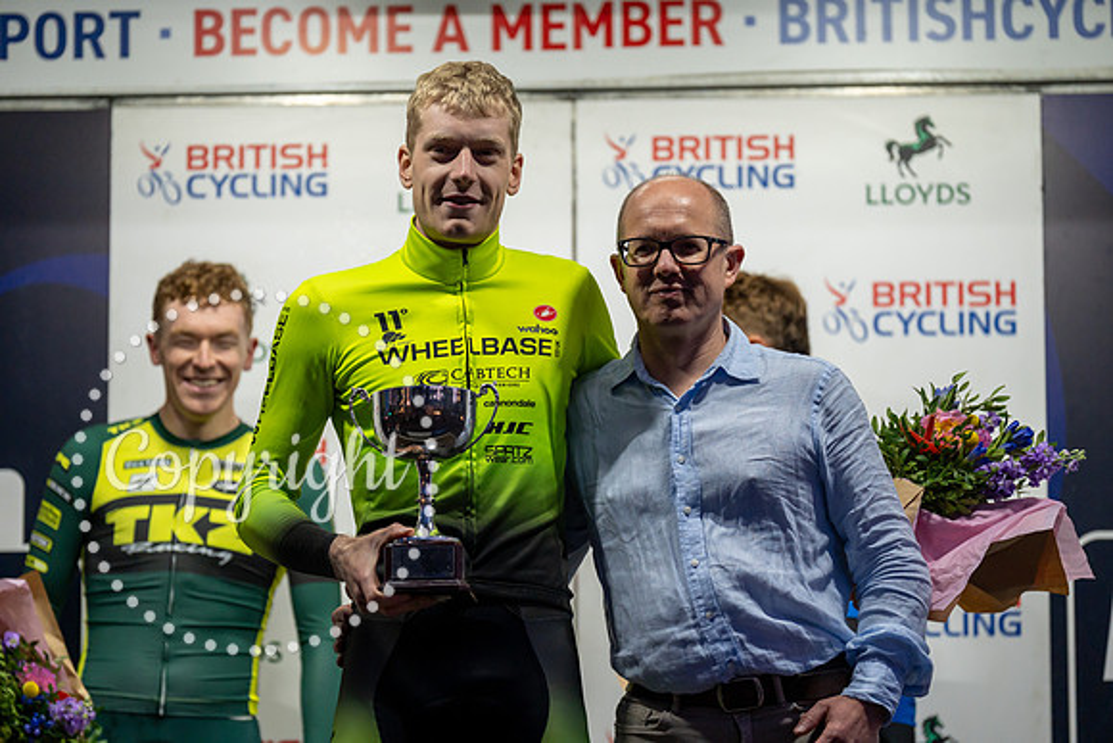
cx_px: 556
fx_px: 4453
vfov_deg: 9.5
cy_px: 372
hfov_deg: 14.2
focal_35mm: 144
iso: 2000
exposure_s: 1/800
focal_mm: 144
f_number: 2.8
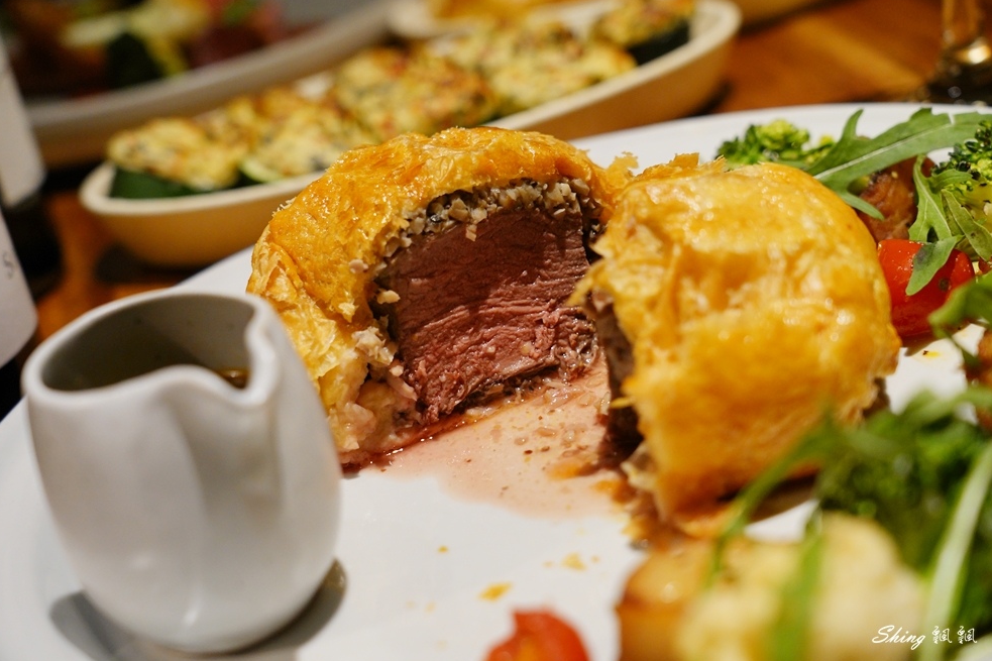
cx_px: 490
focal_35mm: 59
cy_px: 332
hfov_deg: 33.9
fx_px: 1625
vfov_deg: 23.0
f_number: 5.6
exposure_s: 1/60
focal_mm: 58
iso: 1600
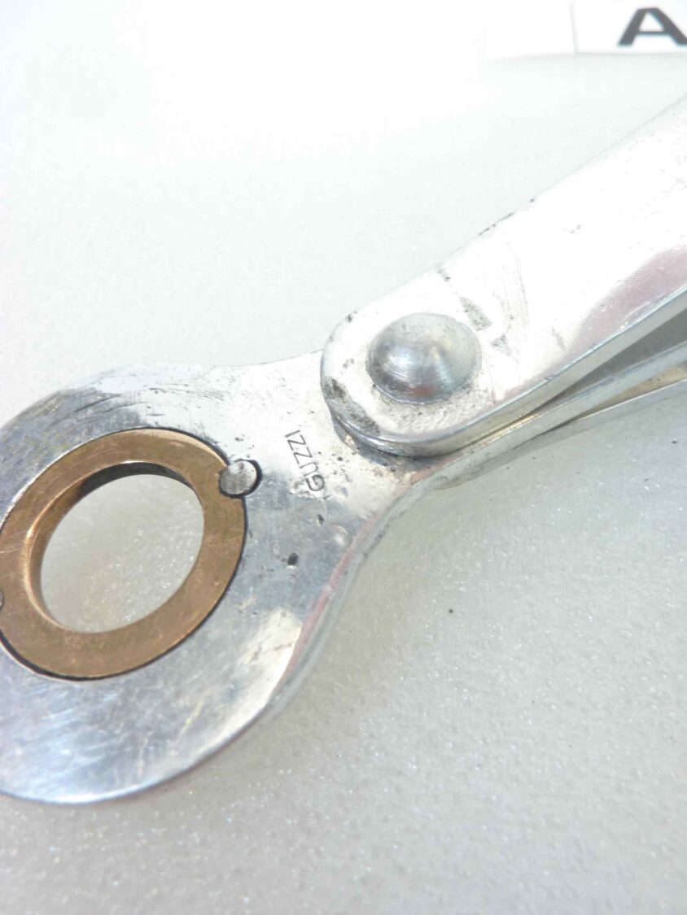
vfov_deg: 69.4
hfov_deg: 54.9
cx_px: 344
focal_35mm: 25
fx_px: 661
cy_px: 458
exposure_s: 1/13
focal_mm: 4.1
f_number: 3.3
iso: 80
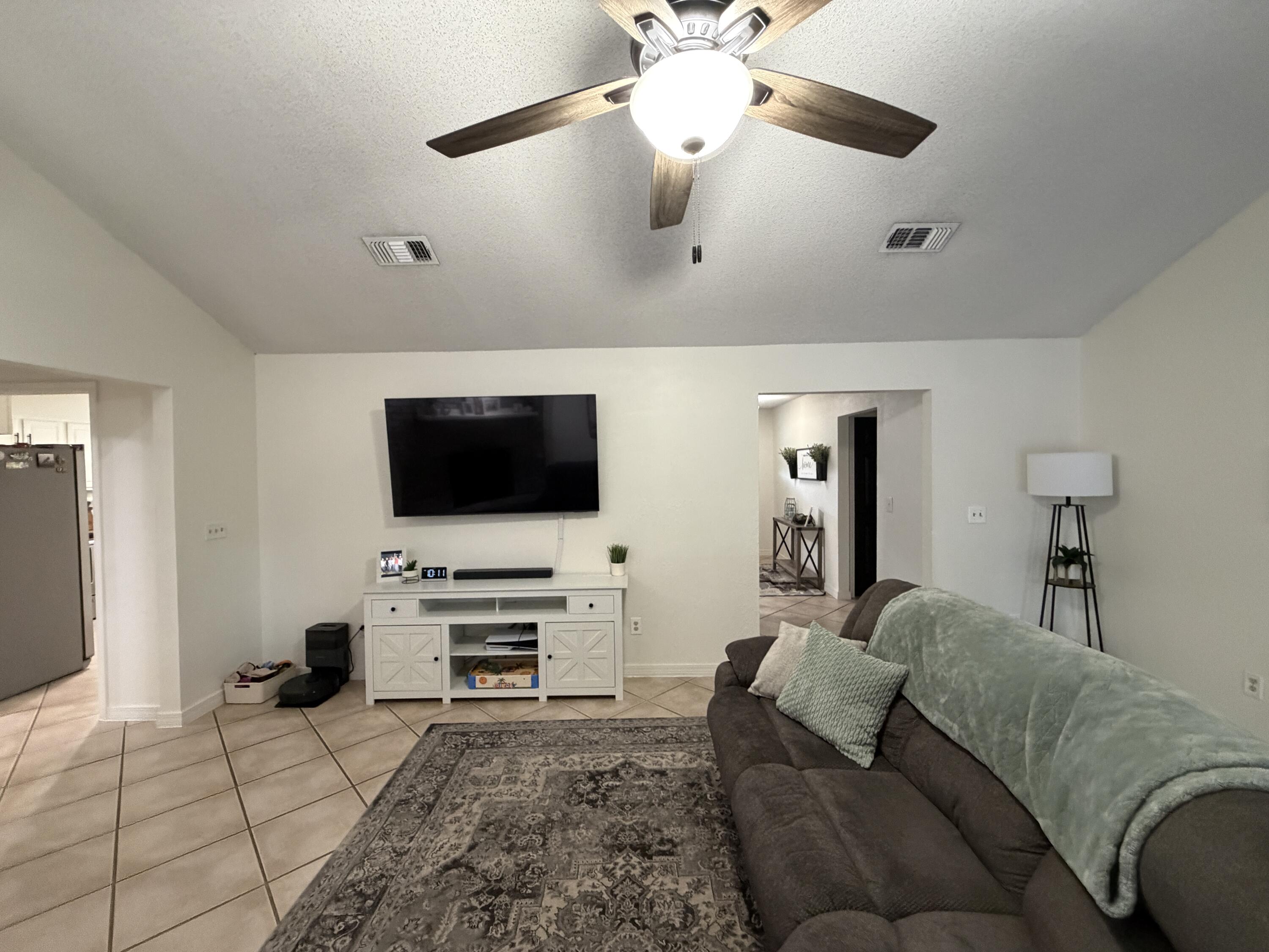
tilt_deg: -1.3
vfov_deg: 85.7
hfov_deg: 102.1
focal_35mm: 14
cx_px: 634
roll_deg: +0.5
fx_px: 513
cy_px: 476
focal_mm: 2.22
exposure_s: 1/60
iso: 640
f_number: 2.2
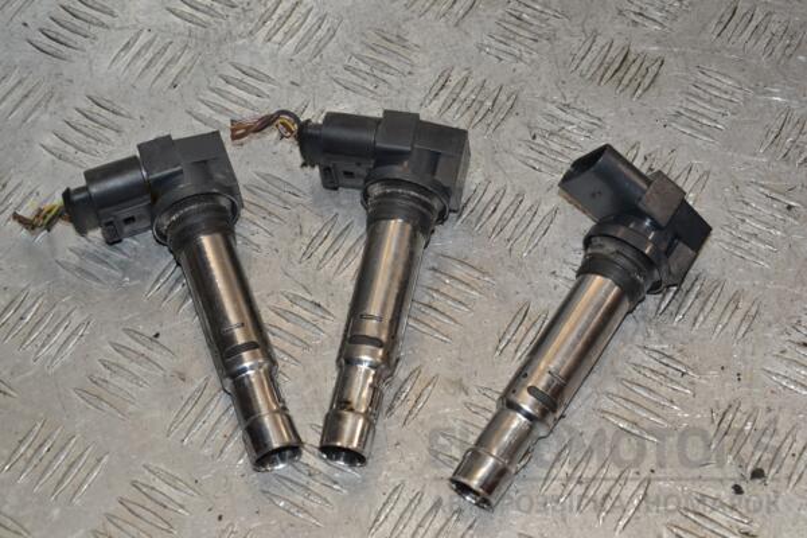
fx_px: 1513
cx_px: 404
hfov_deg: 29.9
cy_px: 269
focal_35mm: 68
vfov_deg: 20.2
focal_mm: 45
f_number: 9
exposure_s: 1/200
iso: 800
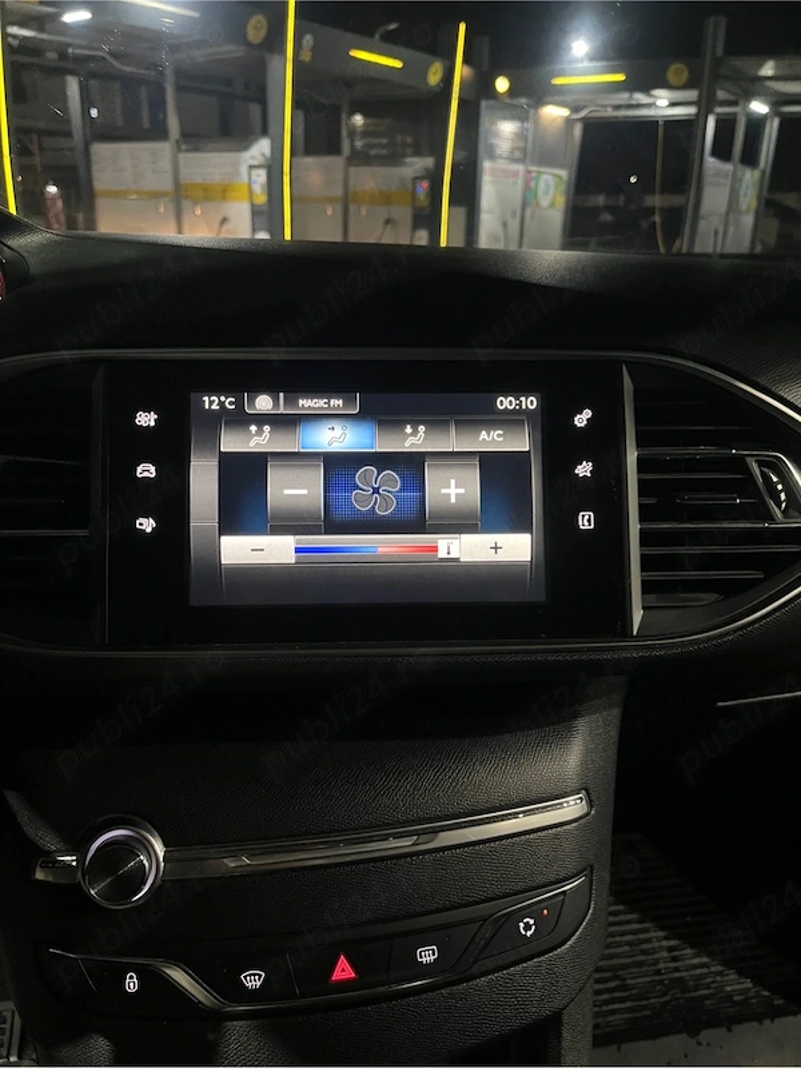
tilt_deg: -22.0
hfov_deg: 53.1
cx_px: 400
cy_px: 534
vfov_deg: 67.3
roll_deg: -1.8
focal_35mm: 26
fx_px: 802
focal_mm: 5.1
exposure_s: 1/33
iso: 640
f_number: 1.6
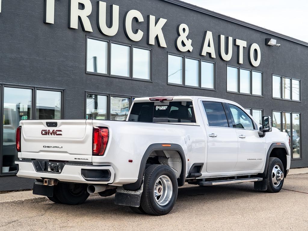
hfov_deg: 31.8
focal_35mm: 61
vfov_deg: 24.1
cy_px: 100
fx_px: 540
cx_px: 160
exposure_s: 1/250
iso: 100
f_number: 4
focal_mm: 48
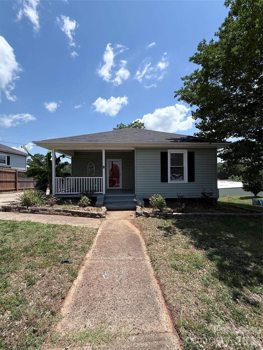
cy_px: 175
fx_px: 142
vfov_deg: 102.1
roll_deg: +0.4
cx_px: 132
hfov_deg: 85.7
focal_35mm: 14
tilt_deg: +1.4
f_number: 2.2
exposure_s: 1/2410
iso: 50
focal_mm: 2.22
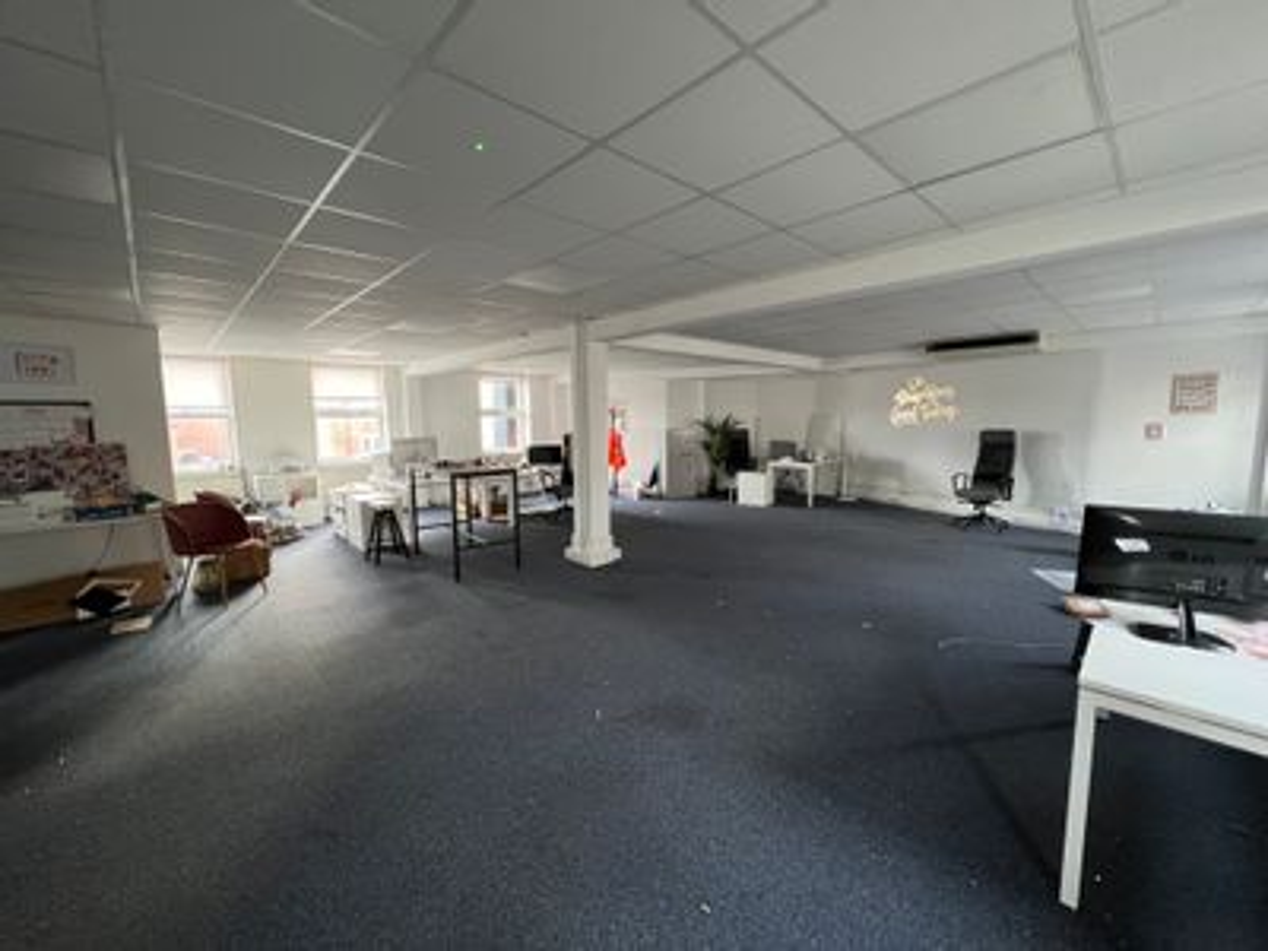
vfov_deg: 89.9
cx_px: 634
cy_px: 476
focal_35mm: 13
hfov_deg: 106.2
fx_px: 476
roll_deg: +0.0
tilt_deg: -5.1
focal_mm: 1.57
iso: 250
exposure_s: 1/60
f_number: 1.8
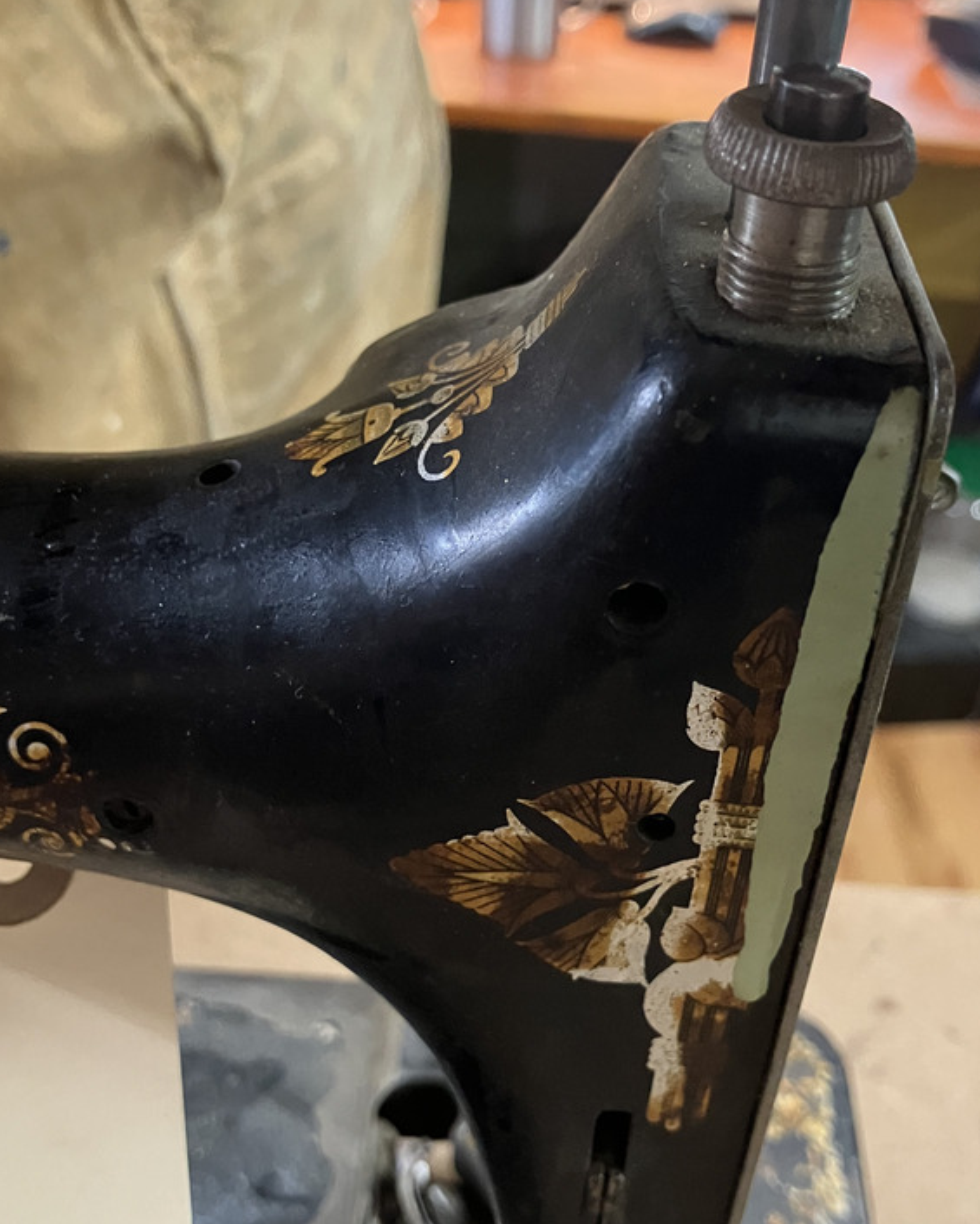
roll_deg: -4.4
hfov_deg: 38.2
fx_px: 1414
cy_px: 576
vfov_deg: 46.8
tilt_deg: -33.4
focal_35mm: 39
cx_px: 538
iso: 320
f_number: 1.8
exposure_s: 1/40
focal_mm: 3.99
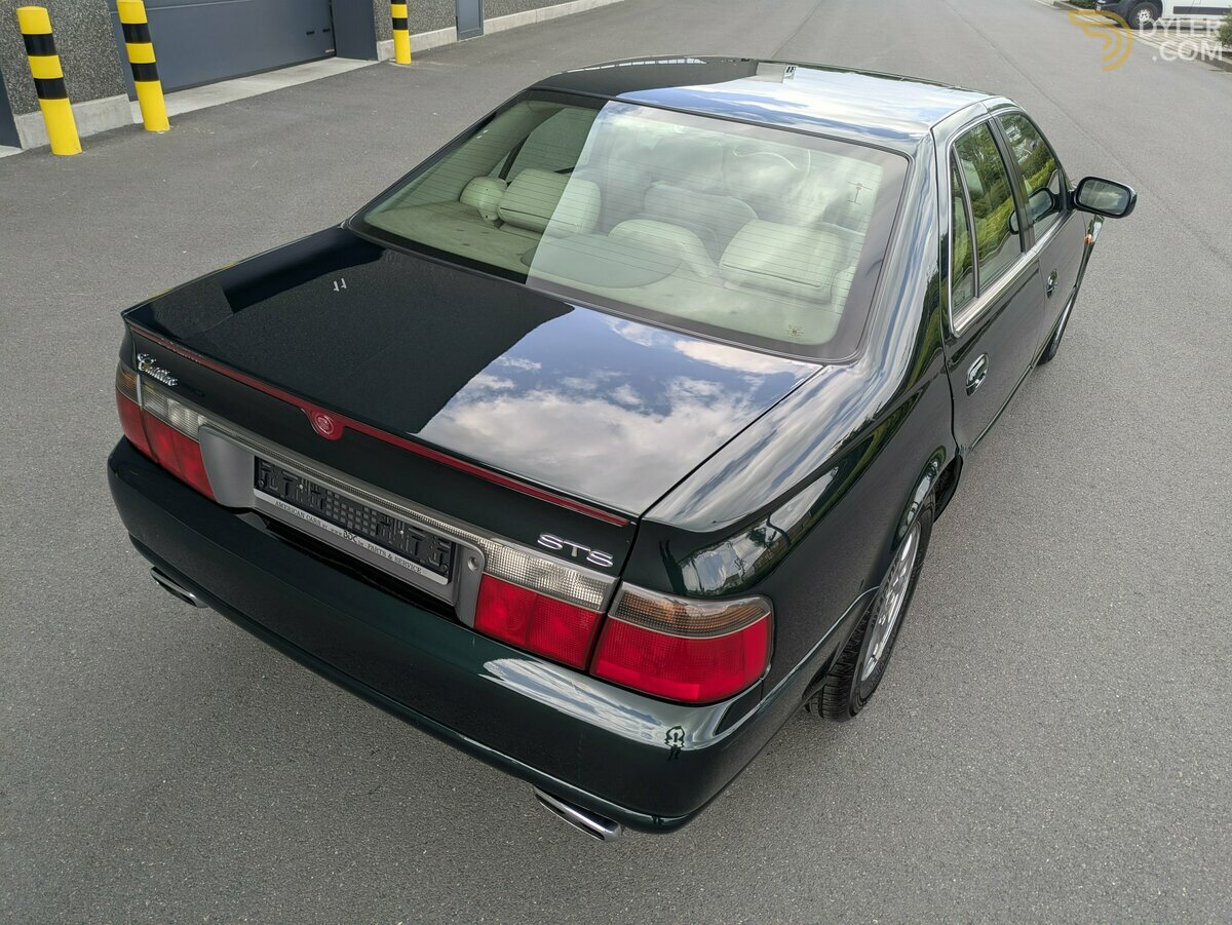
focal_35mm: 25
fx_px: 890
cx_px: 616
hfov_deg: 69.4
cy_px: 462
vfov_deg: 54.9
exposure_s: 1/395
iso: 42
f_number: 1.89
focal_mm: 5.43
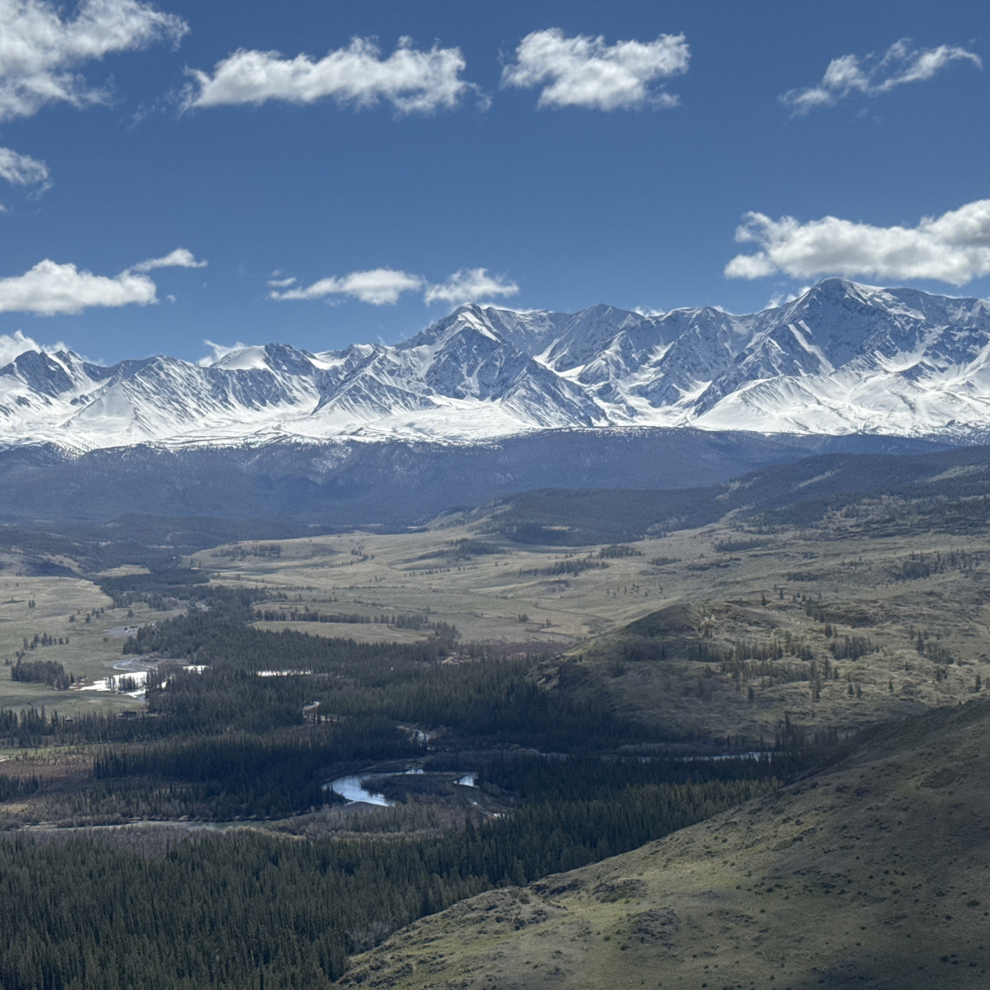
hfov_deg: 29.0
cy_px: 499
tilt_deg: +0.8
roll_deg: +1.5
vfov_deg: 29.1
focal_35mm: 59
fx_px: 1909
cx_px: 378
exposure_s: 1/15385
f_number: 1.78
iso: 80
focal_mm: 6.76
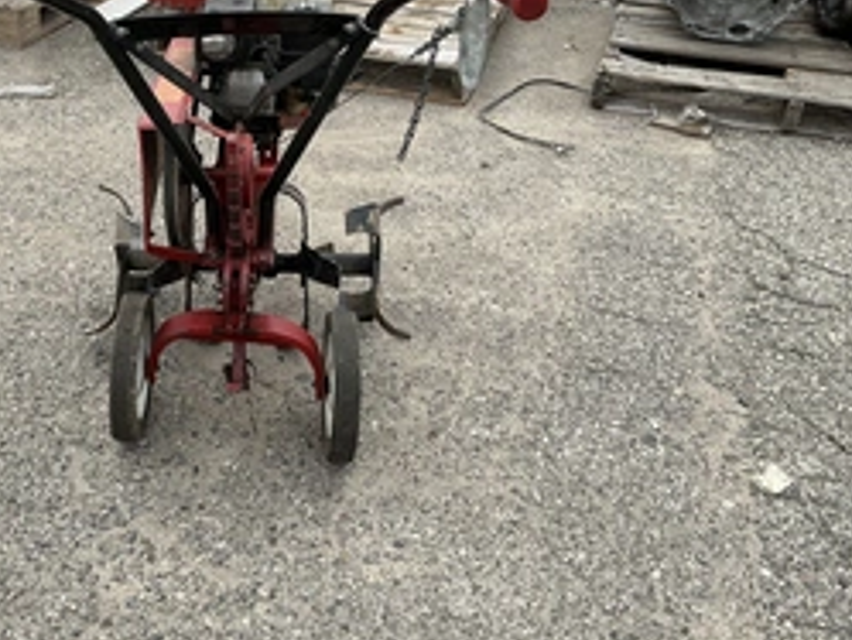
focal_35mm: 45
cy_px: 171
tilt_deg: -25.5
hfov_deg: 41.0
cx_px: 226
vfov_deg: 31.7
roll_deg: -1.4
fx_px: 1108
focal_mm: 3
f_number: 1.8
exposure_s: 1/869
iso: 25
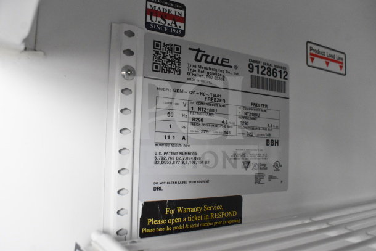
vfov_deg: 43.6
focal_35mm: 30
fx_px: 313
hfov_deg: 61.9
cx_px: 188
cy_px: 126
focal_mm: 20
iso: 6400
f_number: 7.1
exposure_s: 1/200
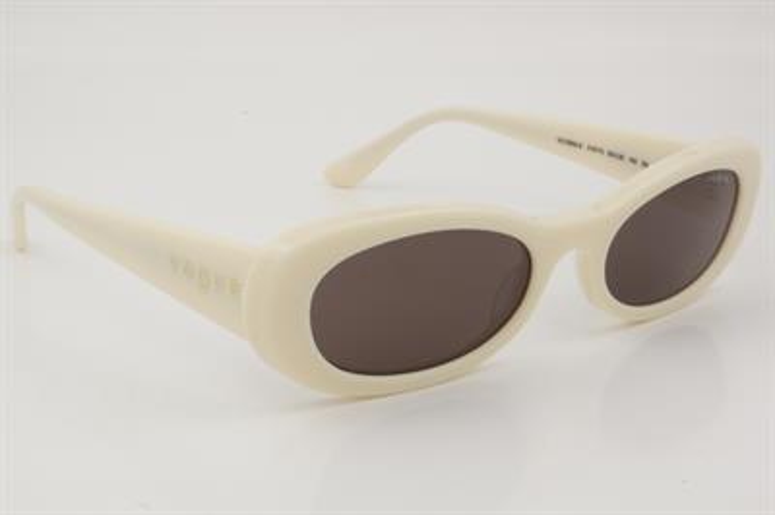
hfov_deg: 27.0
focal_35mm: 75
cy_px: 258
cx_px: 388
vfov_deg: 18.2
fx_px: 1613
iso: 100
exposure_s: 1/3
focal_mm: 50
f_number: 32
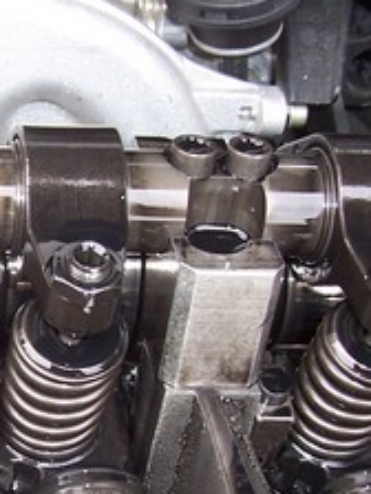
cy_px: 364
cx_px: -106
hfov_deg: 15.5
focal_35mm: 91
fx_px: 1300
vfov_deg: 21.4
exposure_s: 1/60
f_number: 2.7
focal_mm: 5.6
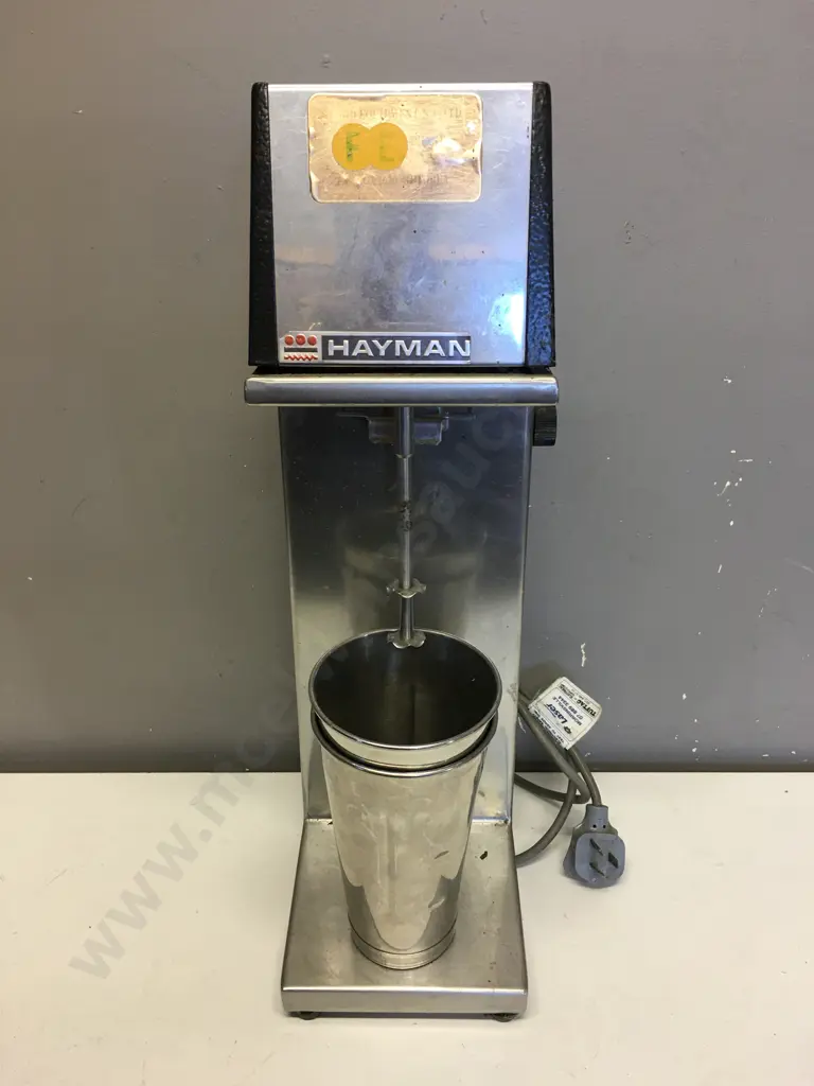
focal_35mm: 29
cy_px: 543
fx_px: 909
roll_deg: -0.8
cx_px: 407
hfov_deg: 48.2
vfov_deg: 61.7
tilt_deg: -23.9
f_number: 2.2
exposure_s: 1/33
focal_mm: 4.15
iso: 40
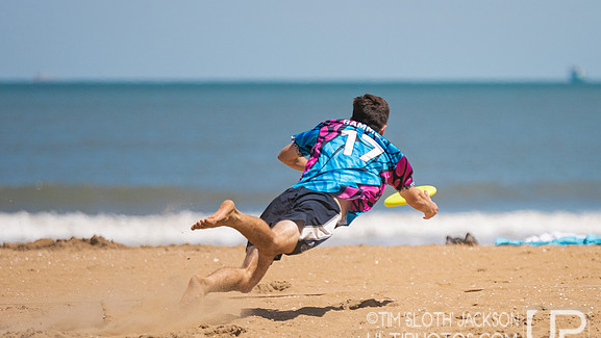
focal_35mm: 351
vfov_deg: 3.5
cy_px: 219
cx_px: 419
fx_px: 5595
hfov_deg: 6.1
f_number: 2.8
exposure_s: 1/8000
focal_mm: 200
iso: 400
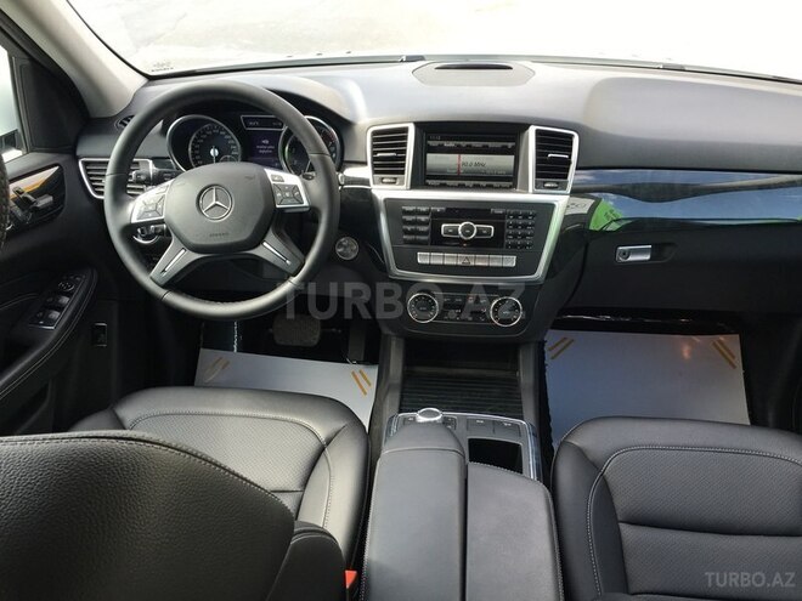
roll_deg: -0.2
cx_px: 401
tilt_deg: -31.8
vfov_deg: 48.2
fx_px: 672
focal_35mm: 29
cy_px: 300
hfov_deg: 61.7
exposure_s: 1/100
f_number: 2.2
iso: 25
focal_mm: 4.15
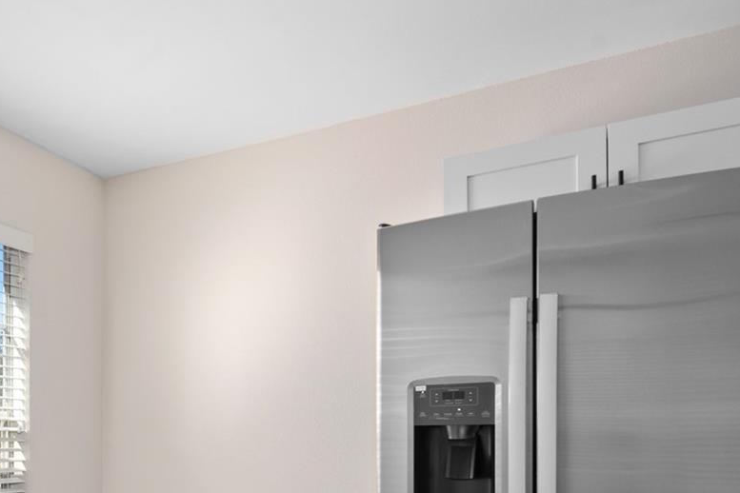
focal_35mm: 35
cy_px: 453
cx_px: 109
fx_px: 719
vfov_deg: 35.4
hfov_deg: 49.9
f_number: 8
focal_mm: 17
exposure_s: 1/2.5
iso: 320
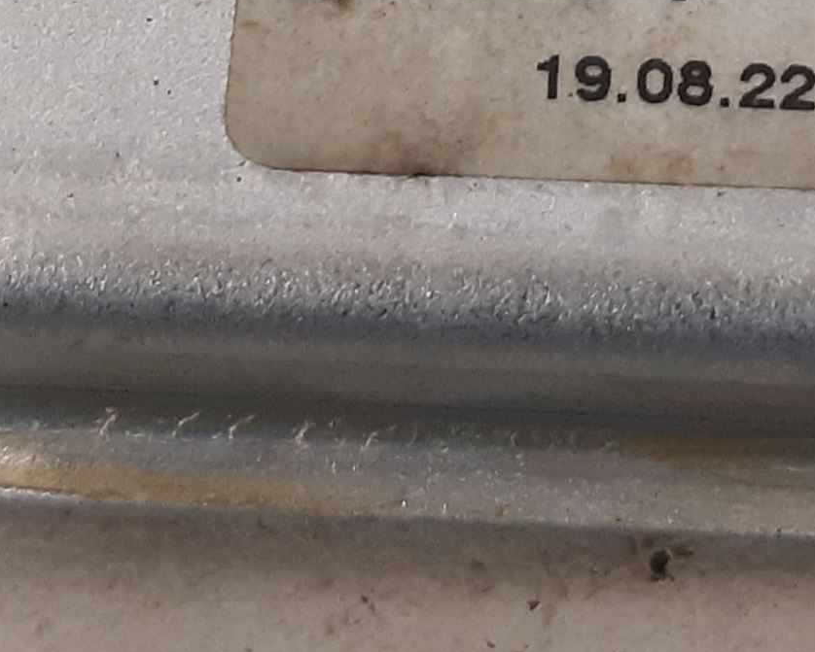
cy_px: -28
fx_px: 1496
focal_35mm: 62
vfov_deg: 23.4
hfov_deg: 27.8
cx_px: 900
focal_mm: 3.93
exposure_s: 1/50
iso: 250
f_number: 1.7
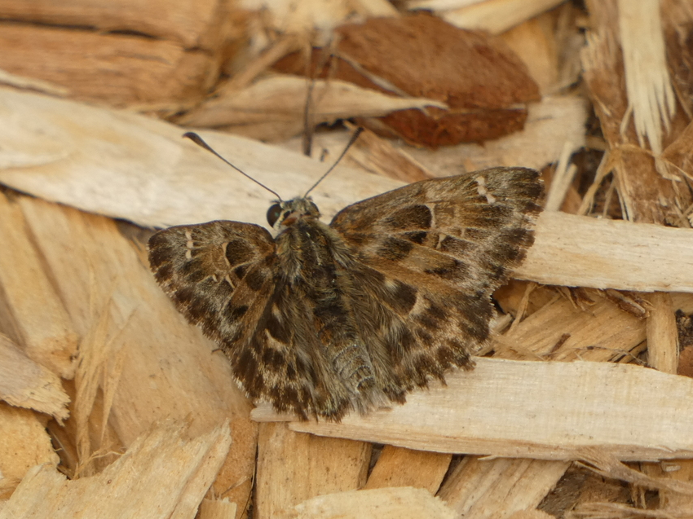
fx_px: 16071
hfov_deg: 2.5
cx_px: 347
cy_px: 259
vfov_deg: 1.9
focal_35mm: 803
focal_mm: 143.4
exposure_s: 1/125
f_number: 5.6
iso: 80
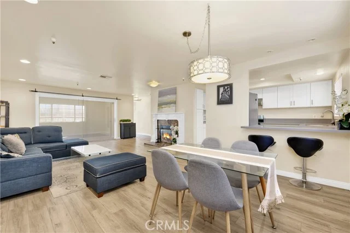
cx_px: 175
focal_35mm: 14
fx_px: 141
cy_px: 116
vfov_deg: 79.2
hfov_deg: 102.3
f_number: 8
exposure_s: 1/6
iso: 320
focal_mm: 14.5
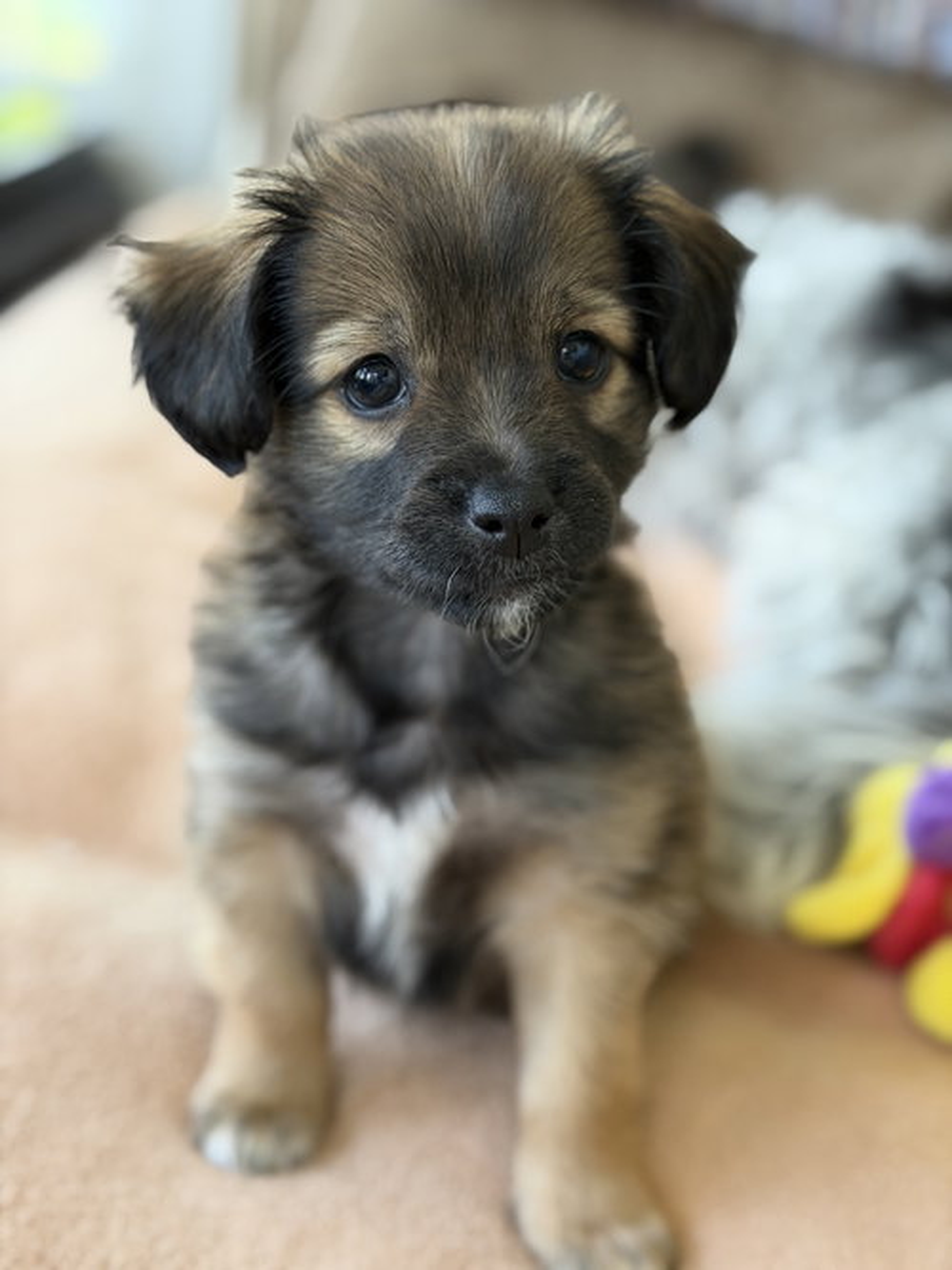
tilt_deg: -23.0
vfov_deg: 39.7
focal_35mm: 48
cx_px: 476
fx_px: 1761
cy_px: 635
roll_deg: -6.4
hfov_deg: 30.3
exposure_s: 1/53
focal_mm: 6.76
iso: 250
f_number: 1.78
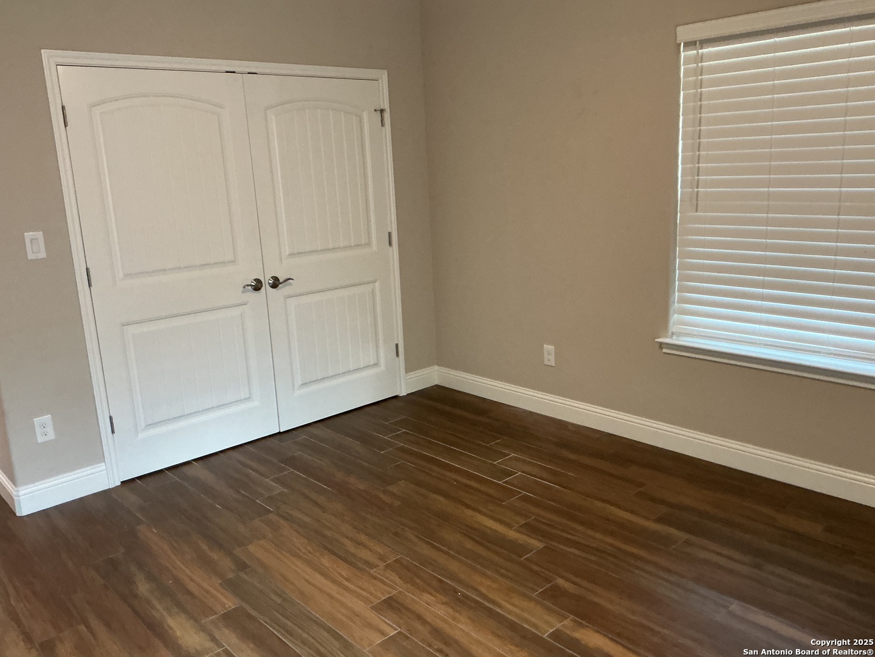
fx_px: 733
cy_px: 328
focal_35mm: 29
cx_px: 438
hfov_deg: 61.7
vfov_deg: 48.2
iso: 250
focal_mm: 3
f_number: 1.8
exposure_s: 1/60
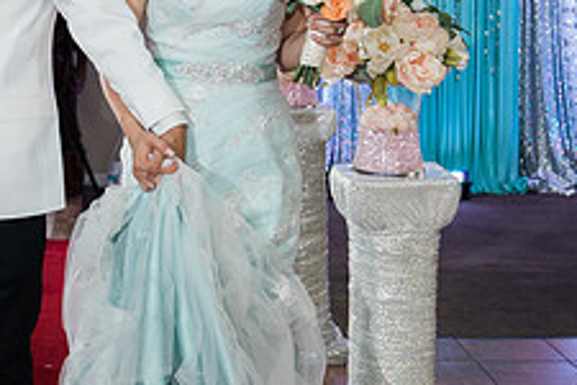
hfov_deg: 22.0
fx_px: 1458
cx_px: 89
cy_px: 106
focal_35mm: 91
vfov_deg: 15.0
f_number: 2.8
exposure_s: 1/160
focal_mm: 24
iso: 1000
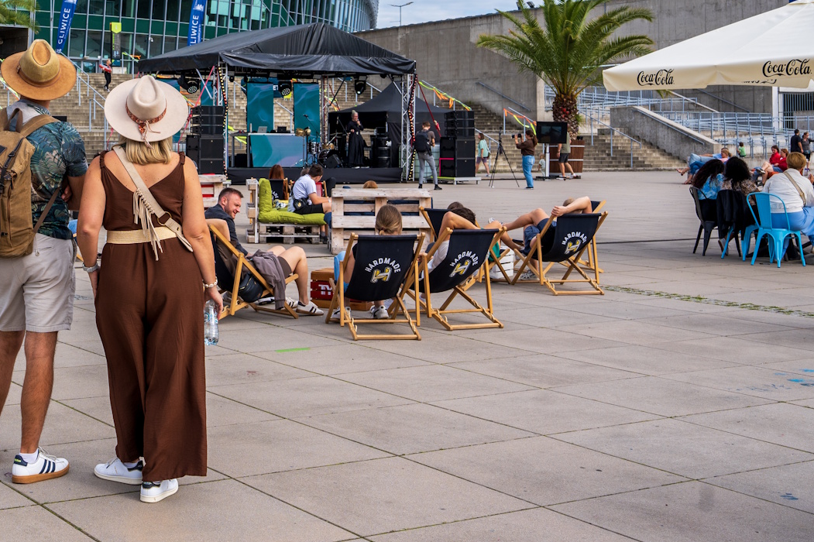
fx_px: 1334
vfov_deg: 22.7
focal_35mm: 59
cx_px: 131
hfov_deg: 32.7
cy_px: 127
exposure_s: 1/200
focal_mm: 31
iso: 100
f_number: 8
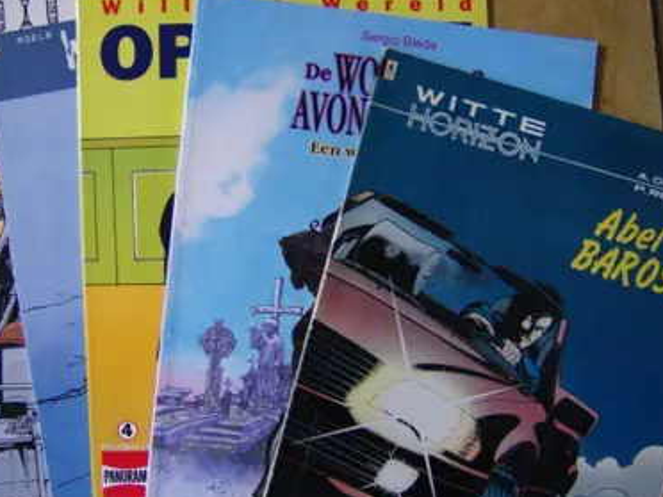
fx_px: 881
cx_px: 282
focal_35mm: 46
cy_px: 258
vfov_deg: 31.5
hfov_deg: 41.1
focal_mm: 6
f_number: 2.8
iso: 200
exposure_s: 1/49
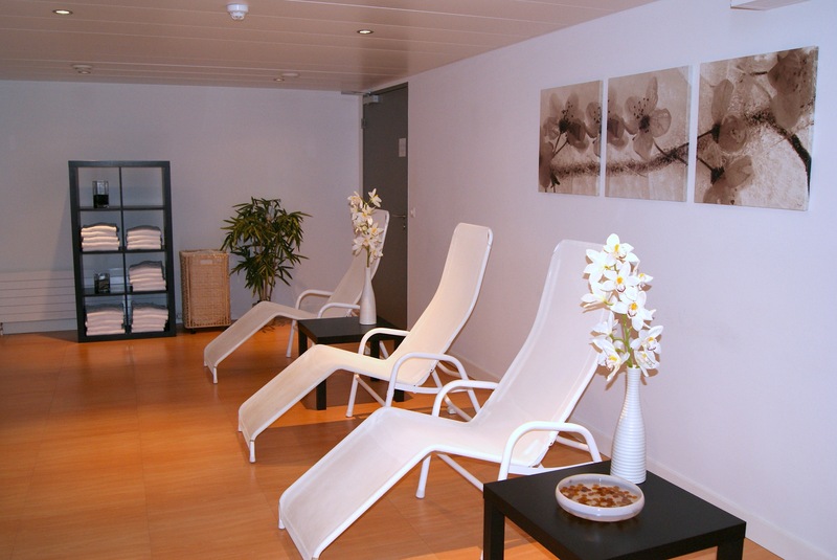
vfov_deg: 43.7
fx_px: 698
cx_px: 418
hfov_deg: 61.9
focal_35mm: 30
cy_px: 280
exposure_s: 1/60
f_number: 5.6
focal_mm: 20
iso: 400
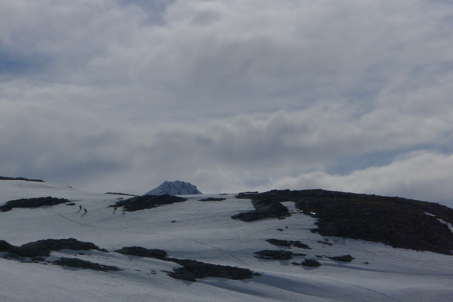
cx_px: 226
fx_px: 1510
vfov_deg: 11.4
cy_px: 151
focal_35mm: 120
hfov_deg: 17.1
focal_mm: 19.2
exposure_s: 1/1600
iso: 80
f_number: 8
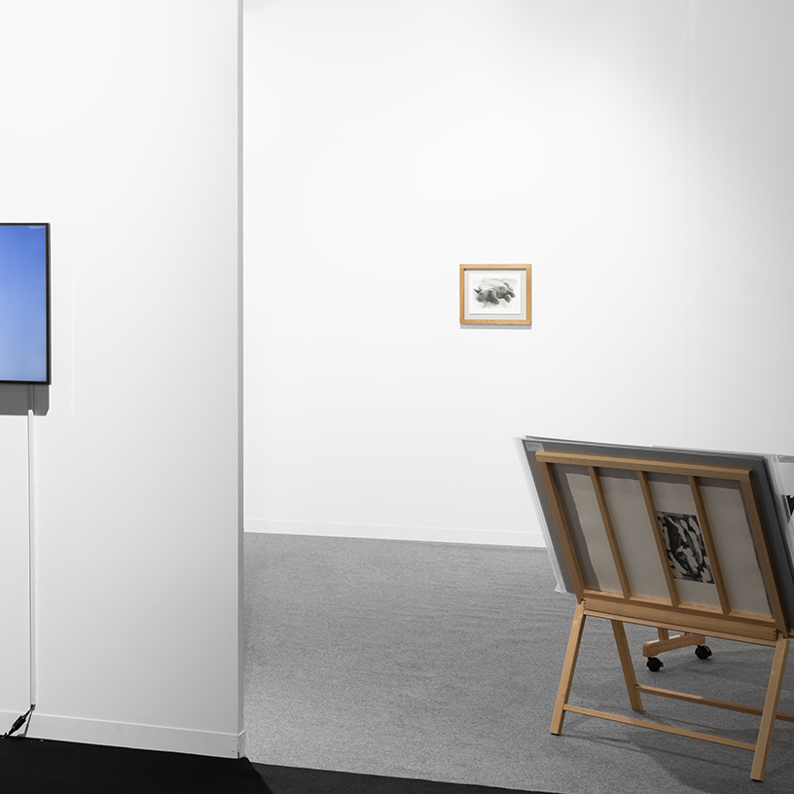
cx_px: 159
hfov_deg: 26.4
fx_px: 1661
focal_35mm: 64
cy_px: 282
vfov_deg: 26.8
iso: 125
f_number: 11
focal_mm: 32
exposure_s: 1/2
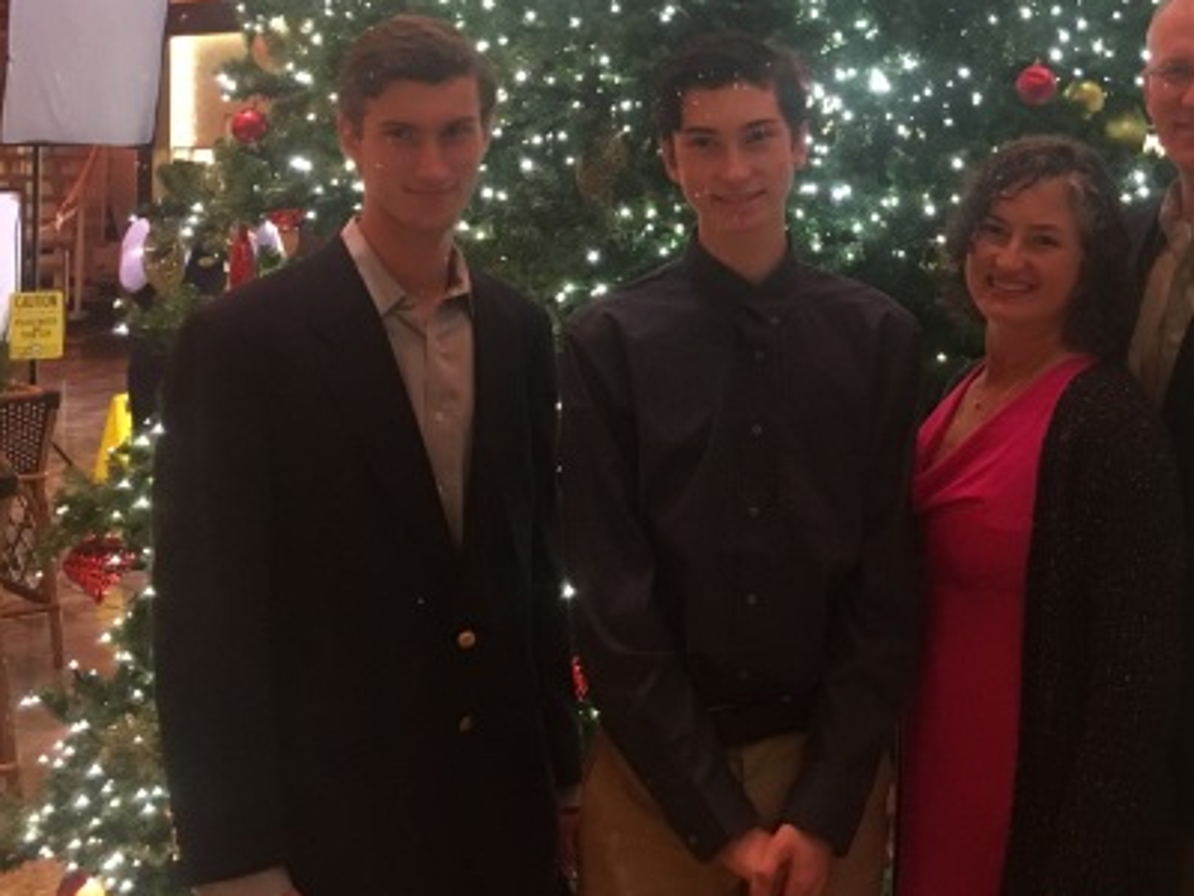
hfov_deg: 32.2
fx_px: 2001
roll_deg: +0.8
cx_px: 985
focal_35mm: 58
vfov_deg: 24.7
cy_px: 149
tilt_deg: +0.6
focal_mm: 4.15
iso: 200
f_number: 2.2
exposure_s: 1/15
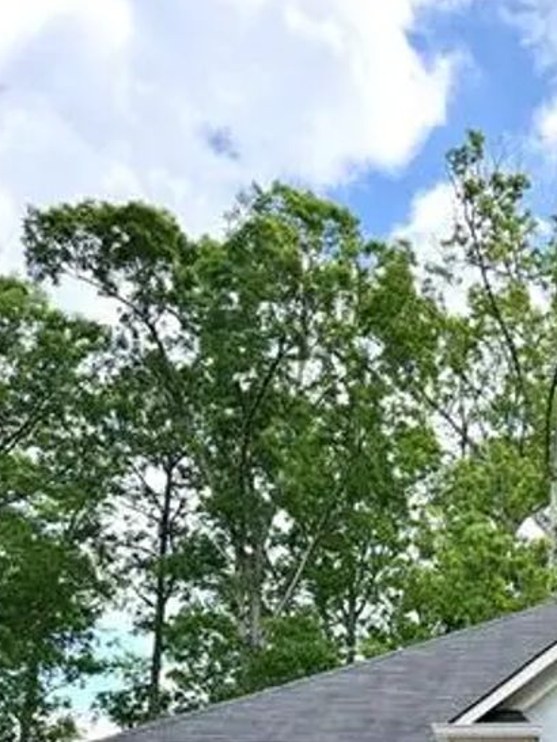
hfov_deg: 23.1
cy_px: 850
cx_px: 599
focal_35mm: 60
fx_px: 1286
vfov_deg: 28.7
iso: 100
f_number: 1.78
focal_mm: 6.76
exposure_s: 1/1727
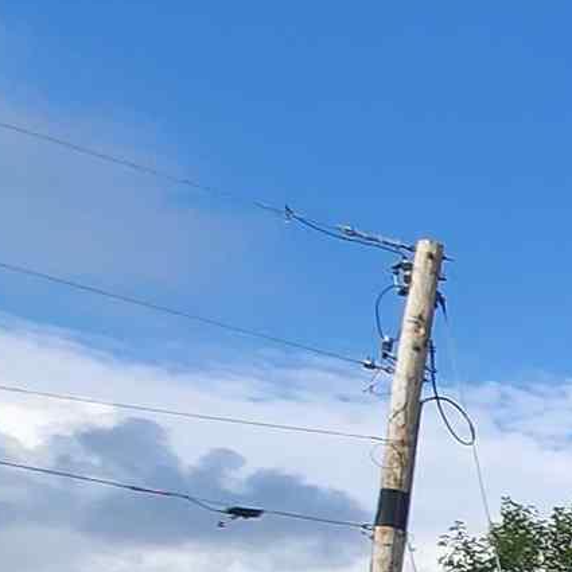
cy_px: 876
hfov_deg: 11.1
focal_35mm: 83
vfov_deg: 18.4
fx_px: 1552
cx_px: 1771
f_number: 2.2
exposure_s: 1/1695
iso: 40
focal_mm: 1.74
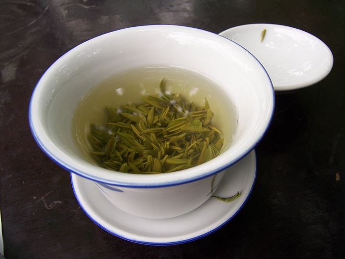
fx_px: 329
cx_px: 172
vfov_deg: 42.9
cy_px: 130
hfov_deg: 55.4
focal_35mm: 33
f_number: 3.4
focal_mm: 5.5
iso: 80
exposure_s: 1/125
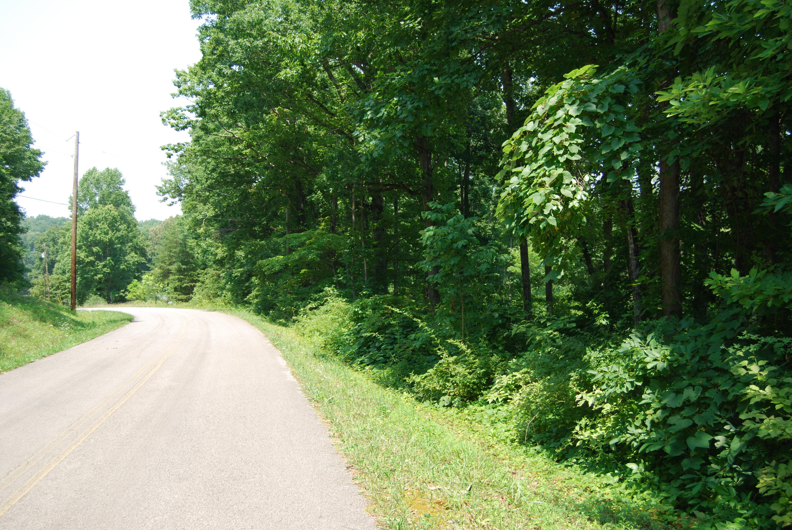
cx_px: 396
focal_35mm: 36
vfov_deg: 37.0
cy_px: 265
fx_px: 793
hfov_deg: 53.1
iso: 100
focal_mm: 24
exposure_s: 1/200
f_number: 4
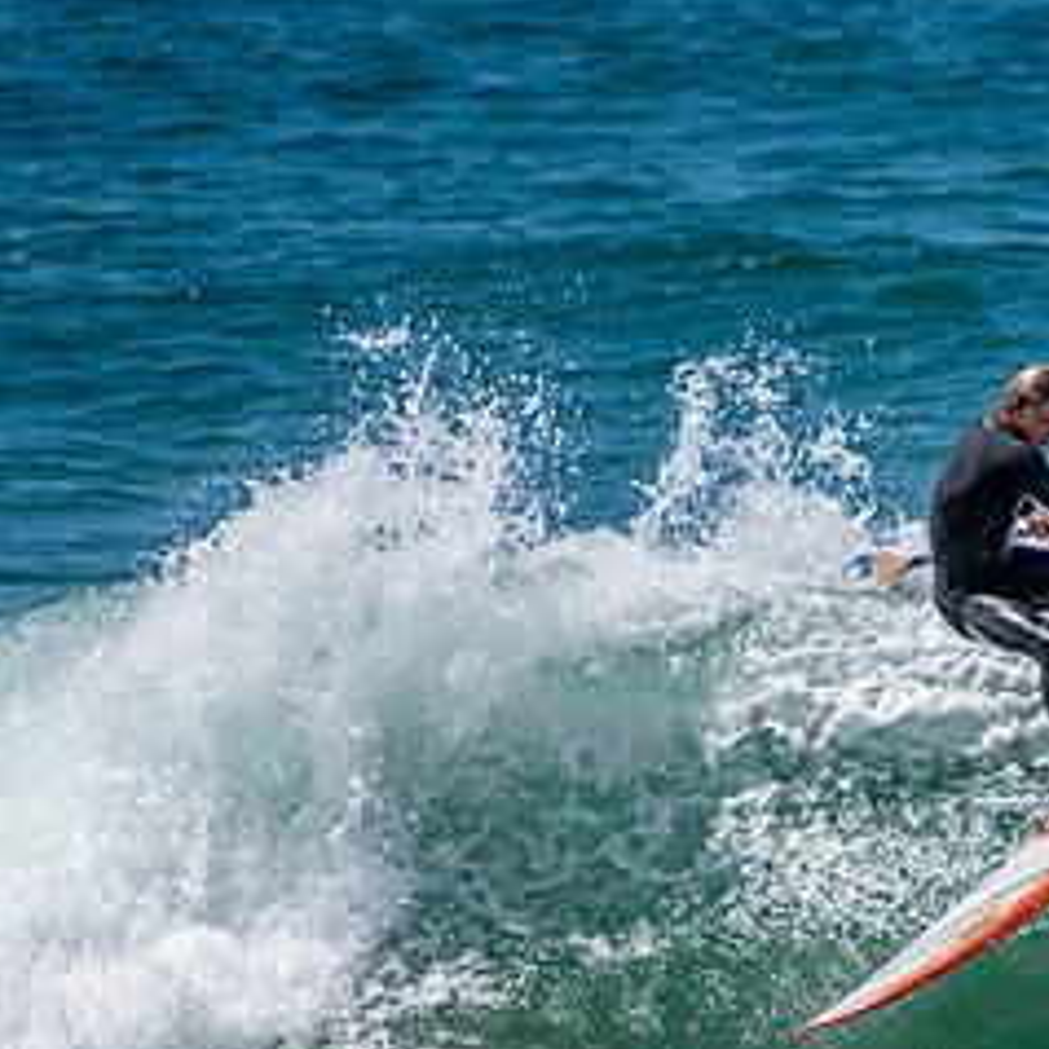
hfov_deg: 1.4
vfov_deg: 1.4
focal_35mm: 1245
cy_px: 734
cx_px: 1203
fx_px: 42685
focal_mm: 400
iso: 250
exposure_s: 1/2000
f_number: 5.6
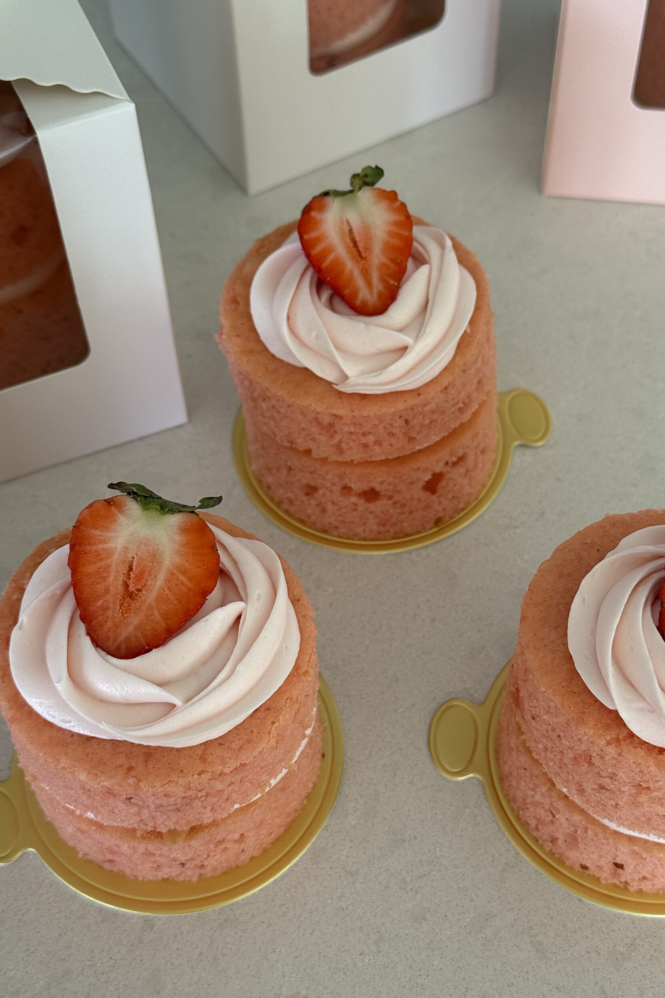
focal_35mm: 51
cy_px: 500
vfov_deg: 38.9
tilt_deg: -52.5
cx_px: 374
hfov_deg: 26.5
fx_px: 1413
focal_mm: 6.76
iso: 100
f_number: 1.78
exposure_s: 1/198
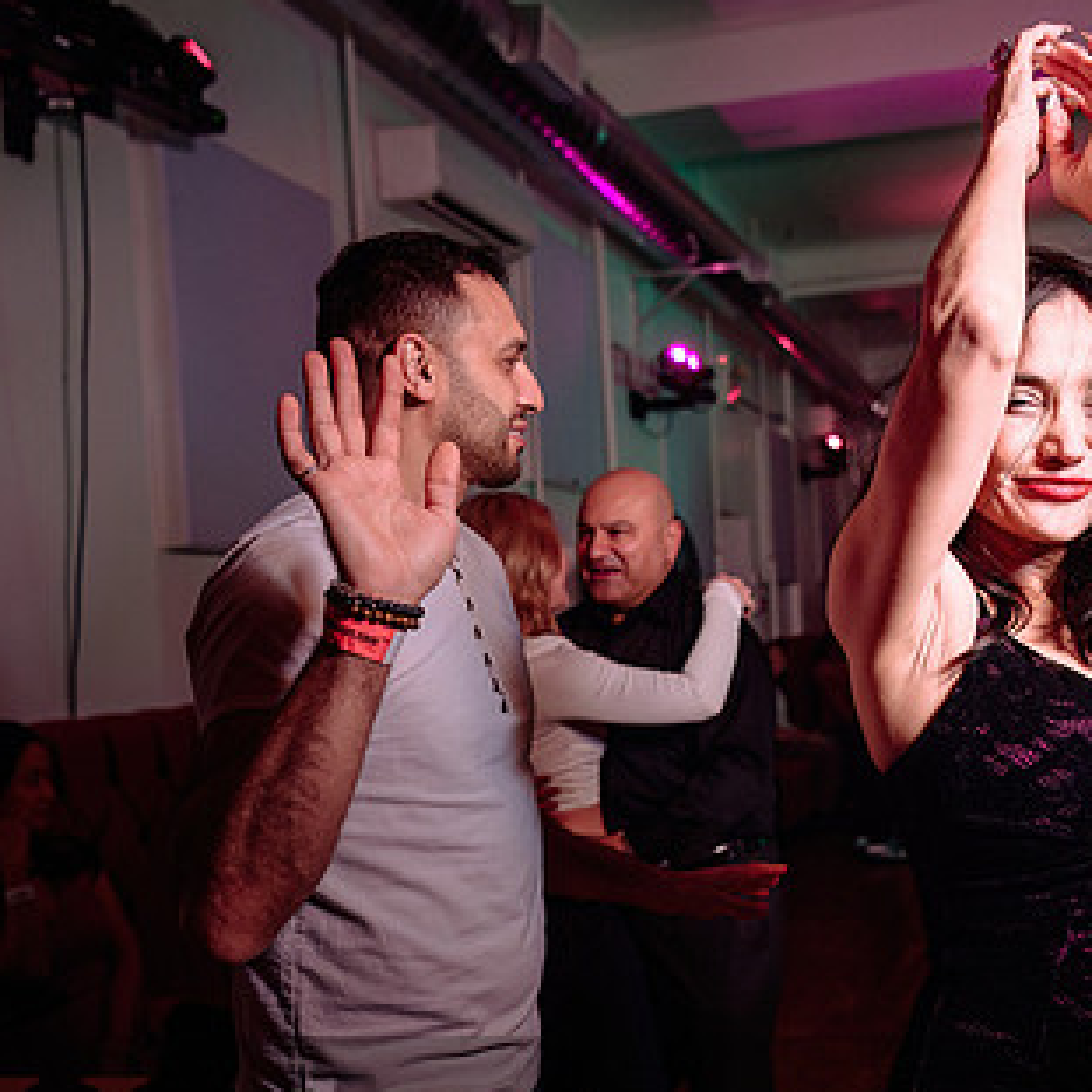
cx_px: 750
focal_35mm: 39
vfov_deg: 42.6
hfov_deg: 42.1
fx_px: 1392
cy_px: 655
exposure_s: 1/100
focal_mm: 24
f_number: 3.2
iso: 800
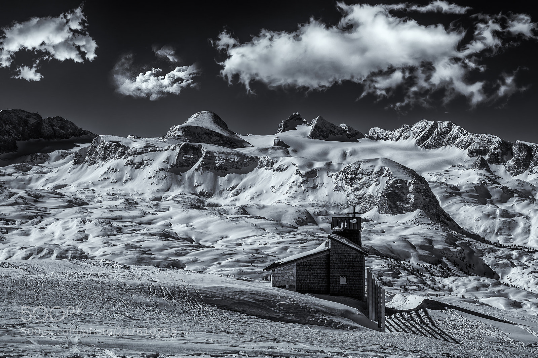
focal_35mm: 47
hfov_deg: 41.9
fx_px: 702
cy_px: 179
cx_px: 269
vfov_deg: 28.6
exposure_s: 1/1250
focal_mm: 47
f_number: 7.1
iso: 100
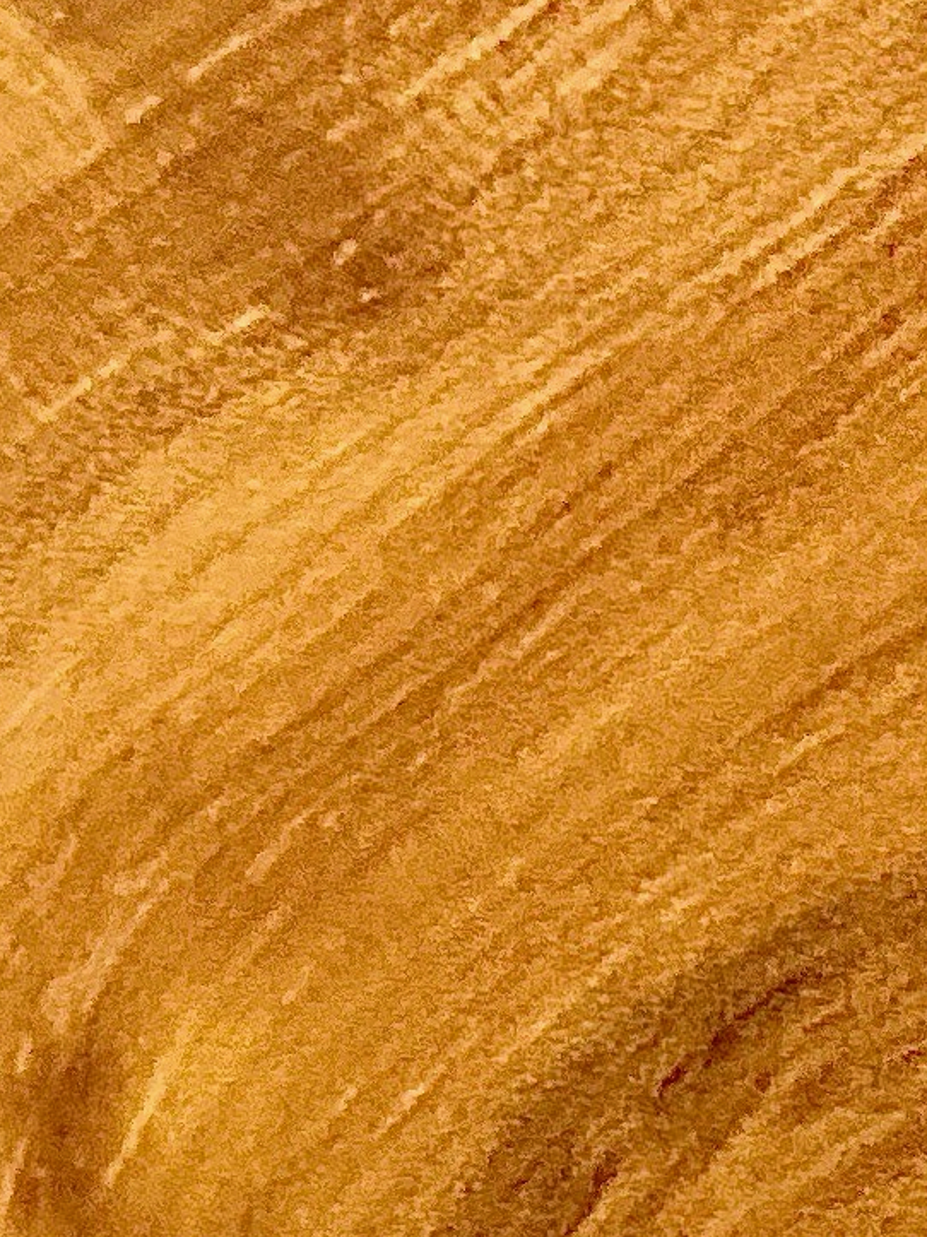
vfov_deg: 6.8
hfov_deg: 5.1
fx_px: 10358
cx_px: -725
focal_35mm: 290
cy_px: 1723
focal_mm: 6
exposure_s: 1/50
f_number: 2
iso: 160
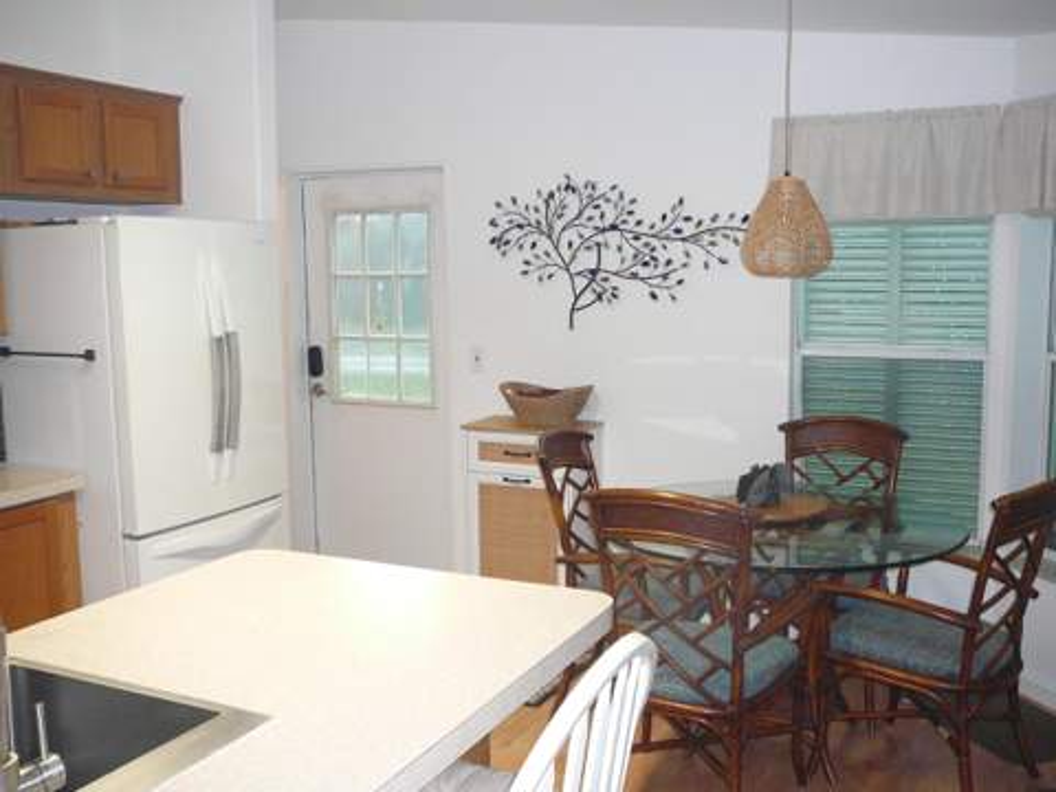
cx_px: 528
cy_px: 396
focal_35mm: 35
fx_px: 1068
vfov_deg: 40.7
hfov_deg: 52.6
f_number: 2.8
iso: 250
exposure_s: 1/30
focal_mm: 5.2
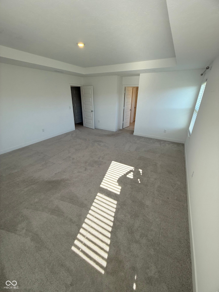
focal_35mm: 14
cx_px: 110
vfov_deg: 102.1
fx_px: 118
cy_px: 146
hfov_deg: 85.7
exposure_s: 1/148
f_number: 2.2
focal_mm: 2.22
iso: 64
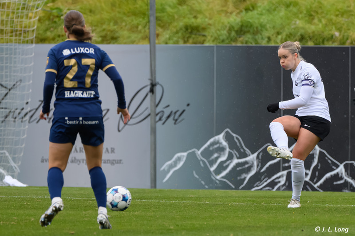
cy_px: 110
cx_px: 306
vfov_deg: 2.1
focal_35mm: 640
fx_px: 6308
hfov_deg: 3.2
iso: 3200
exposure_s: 1/800
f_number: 6
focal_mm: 370
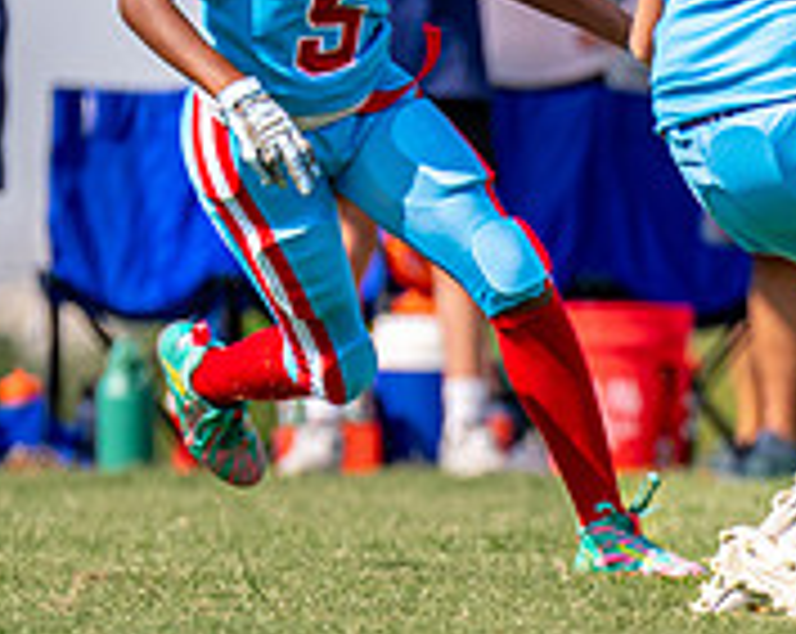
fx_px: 26577
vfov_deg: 1.4
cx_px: 1324
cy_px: 568
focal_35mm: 1130
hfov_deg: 1.7
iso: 125
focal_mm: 200
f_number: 2.8
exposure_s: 1/3200
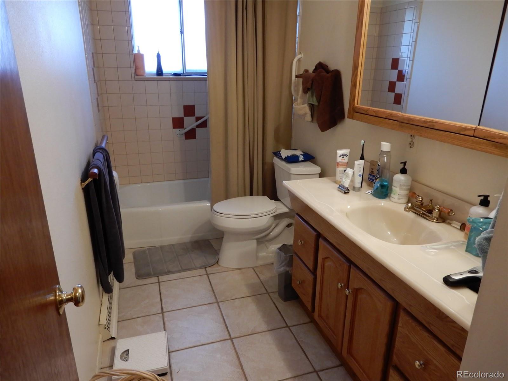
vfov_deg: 56.8
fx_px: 352
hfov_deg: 71.6
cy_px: 190
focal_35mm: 24
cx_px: 254
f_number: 3.4
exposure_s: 1/30
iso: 280
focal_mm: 4.3
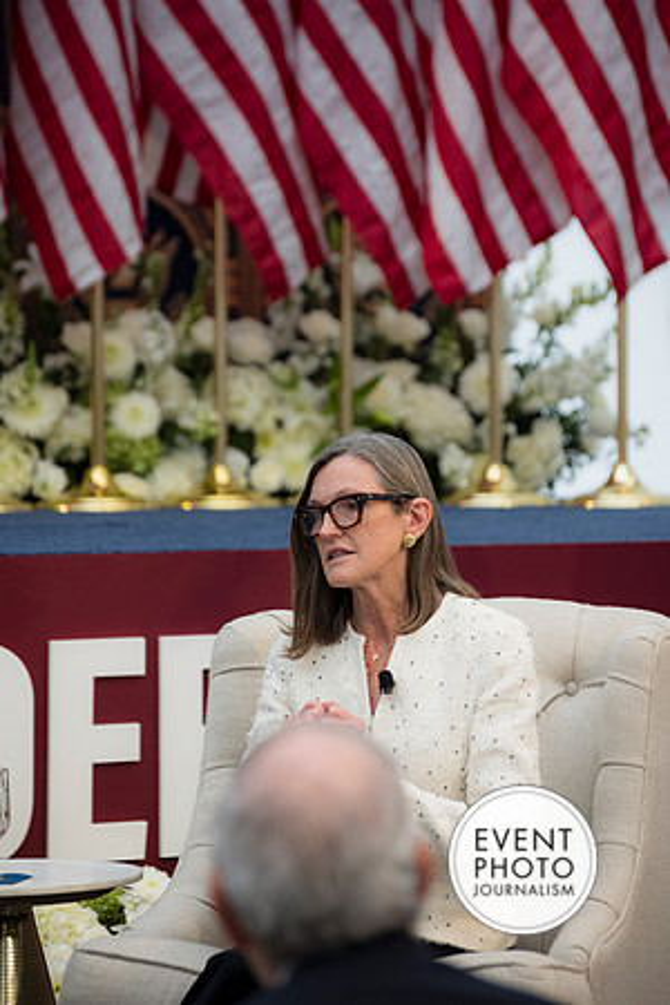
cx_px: 335
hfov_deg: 7.0
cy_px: 502
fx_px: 5443
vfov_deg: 10.5
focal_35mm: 195
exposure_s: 1/400
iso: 720
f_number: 5.3
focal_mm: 195
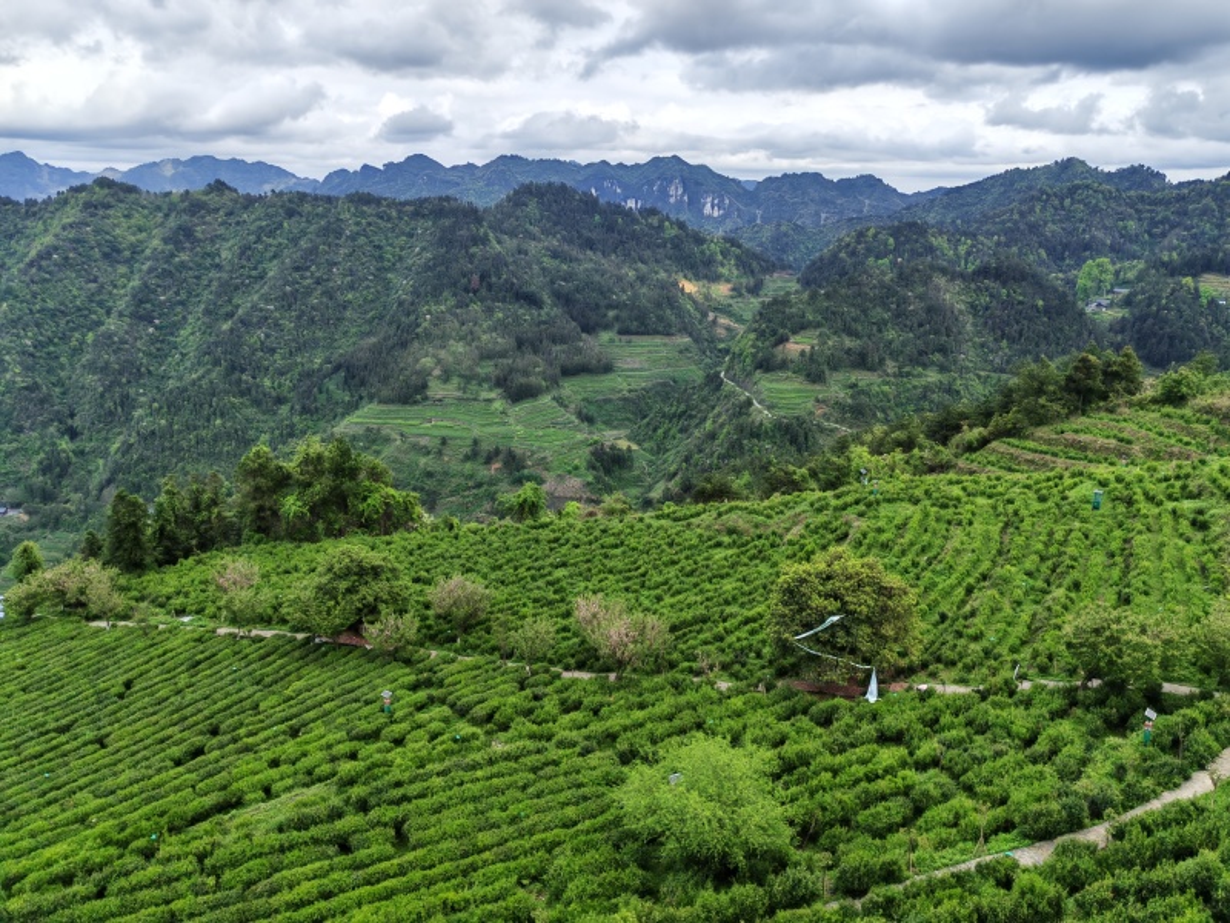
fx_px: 959
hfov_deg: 65.3
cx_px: 615
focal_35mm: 27
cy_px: 462
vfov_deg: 51.4
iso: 50
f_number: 1.95
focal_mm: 5.52
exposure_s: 1/1900
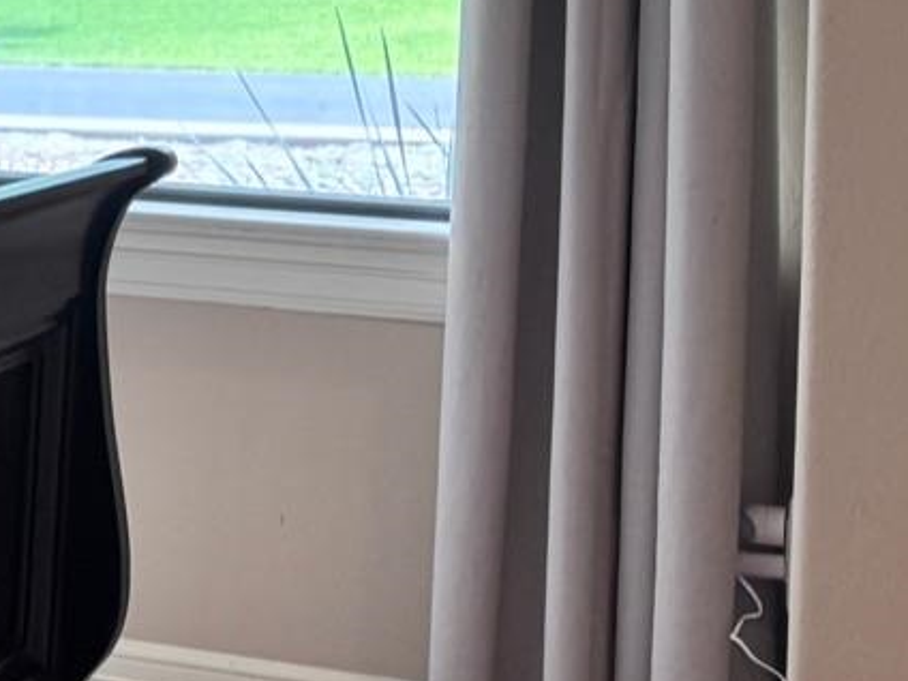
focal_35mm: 116
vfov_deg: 12.5
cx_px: -1123
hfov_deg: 13.5
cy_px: -79
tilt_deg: -1.5
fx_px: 3043
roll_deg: -1.4
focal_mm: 6.76
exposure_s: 1/120
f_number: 1.78
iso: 100
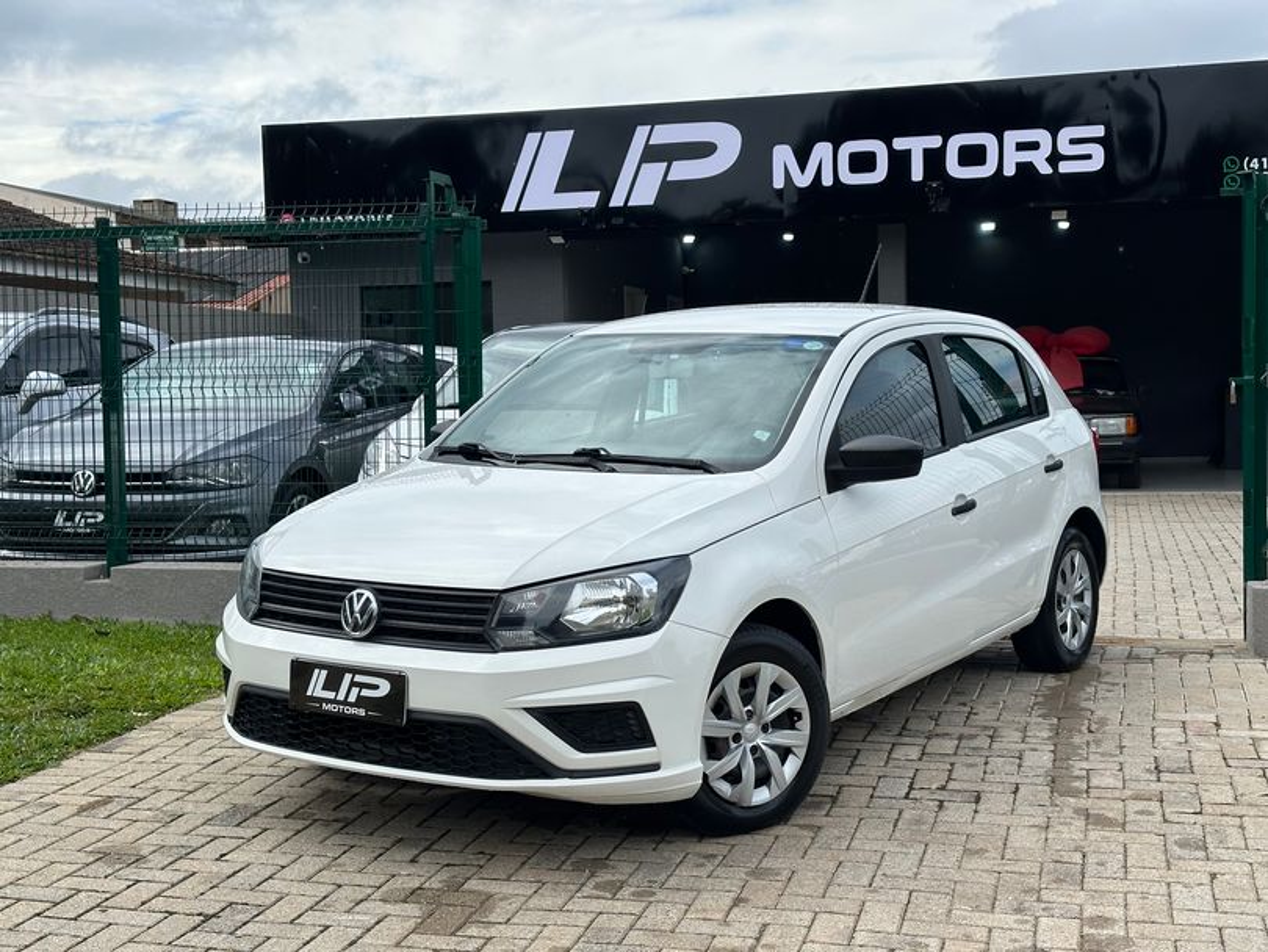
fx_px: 1759
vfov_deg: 30.3
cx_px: 634
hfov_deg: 39.6
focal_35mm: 48
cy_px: 476
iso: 64
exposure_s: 1/2976
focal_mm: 6.86
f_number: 1.78
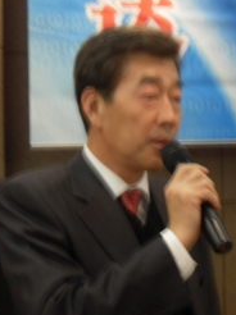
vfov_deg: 22.5
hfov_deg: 16.9
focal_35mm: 87
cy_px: 140
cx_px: 146
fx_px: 792
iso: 80
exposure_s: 1/6
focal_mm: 6.3
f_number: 2.8
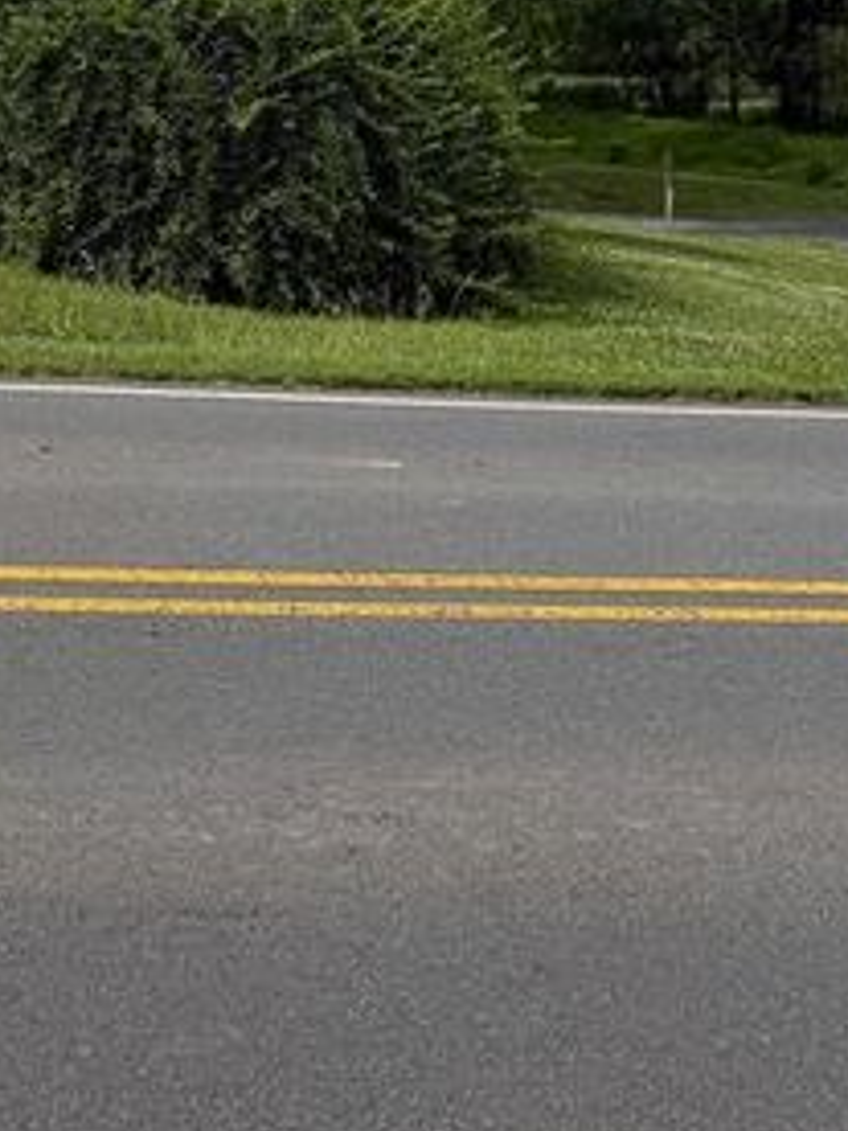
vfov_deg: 29.7
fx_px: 1894
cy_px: -133
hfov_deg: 23.5
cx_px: -102
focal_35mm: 58
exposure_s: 1/4975
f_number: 1.78
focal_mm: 6.76
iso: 80
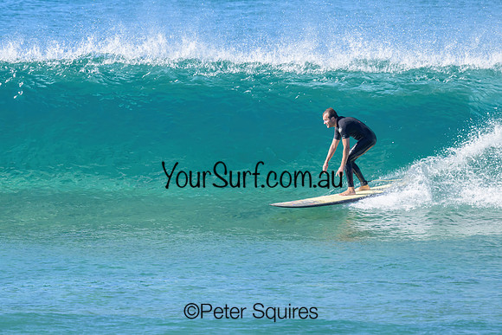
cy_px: 129
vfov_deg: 1.8
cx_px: 161
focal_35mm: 760
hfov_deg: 2.7
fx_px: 10605
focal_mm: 560
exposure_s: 1/1250
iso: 1000
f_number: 11
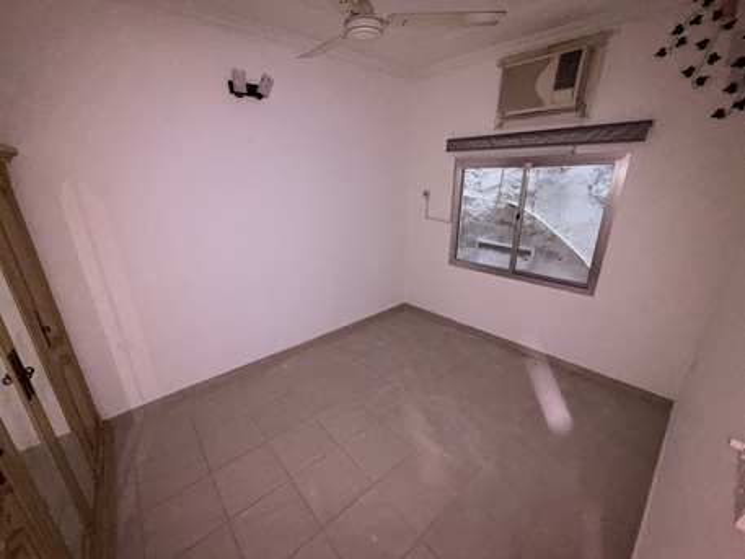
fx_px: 301
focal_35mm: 14
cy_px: 280
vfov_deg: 85.7
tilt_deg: -18.4
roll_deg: +0.6
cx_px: 372
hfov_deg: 102.0
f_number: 2.2
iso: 200
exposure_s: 1/36
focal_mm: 2.22
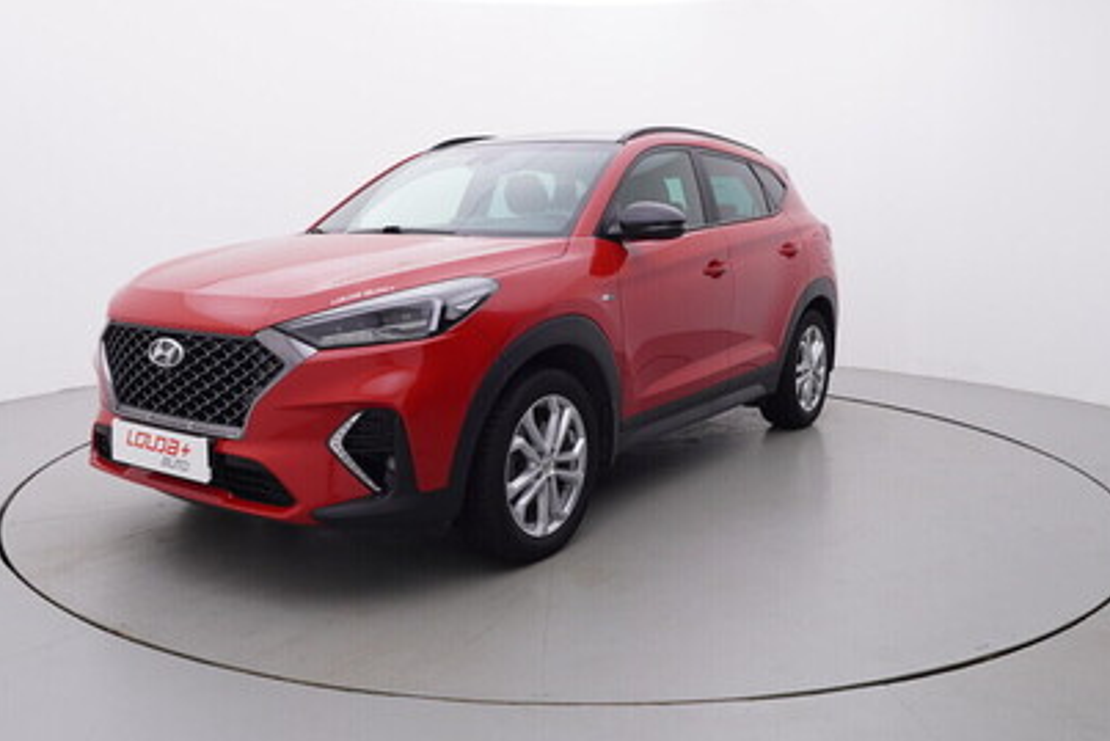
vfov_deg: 42.8
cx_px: 533
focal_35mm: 31
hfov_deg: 60.8
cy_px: 365
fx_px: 946
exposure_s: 1/80
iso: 200
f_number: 5
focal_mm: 15
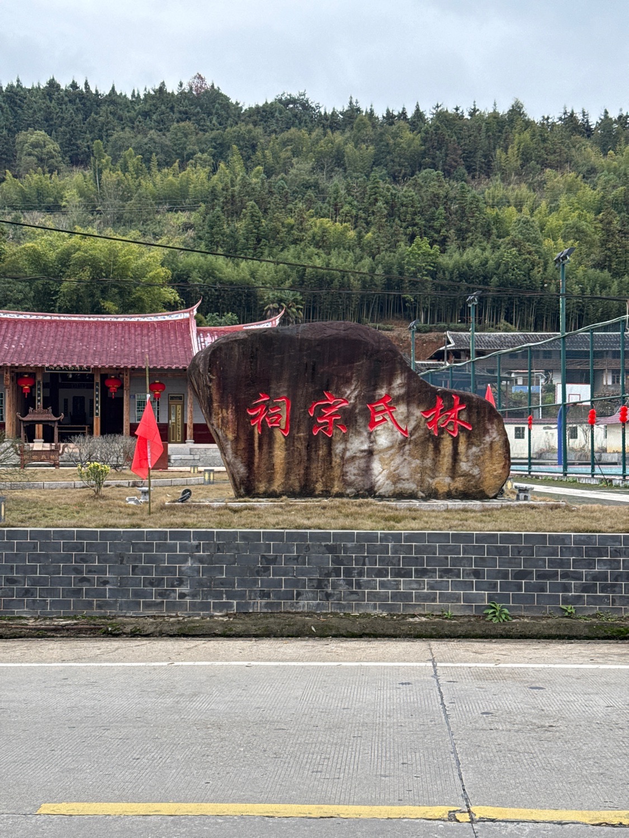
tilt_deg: +1.0
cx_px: 314
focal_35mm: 48
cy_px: 419
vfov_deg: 39.7
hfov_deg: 30.3
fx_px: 1163
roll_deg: -0.3
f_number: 1.78
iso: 100
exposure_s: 1/1403
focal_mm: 6.76
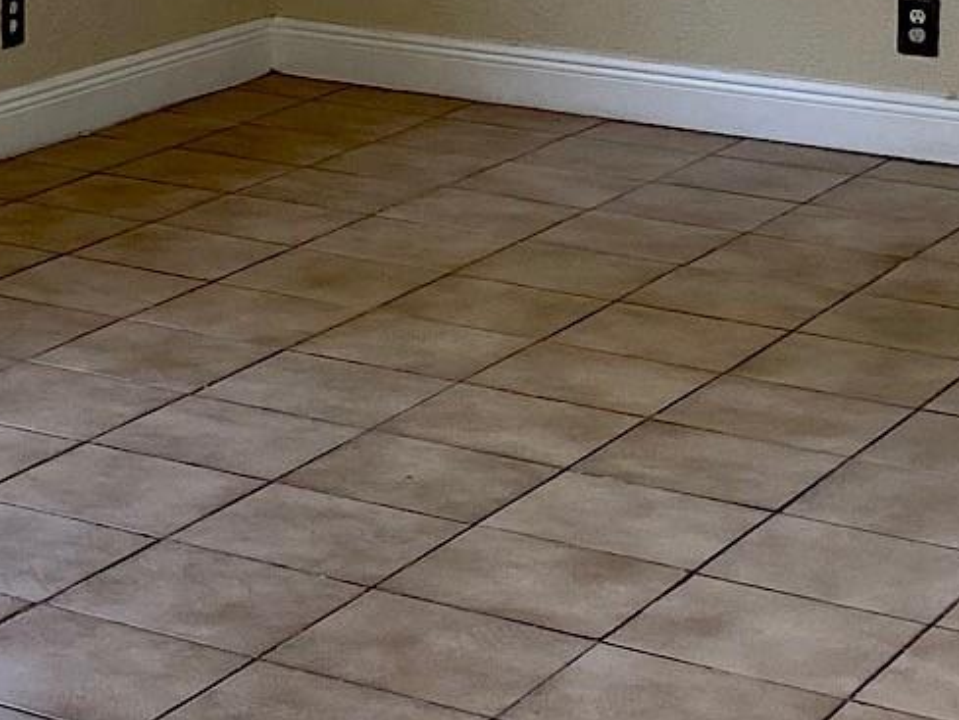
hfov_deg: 21.5
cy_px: -173
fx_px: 2355
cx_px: -157
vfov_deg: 16.6
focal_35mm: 85
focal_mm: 4.25
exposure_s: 1/120
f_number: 1.8
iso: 100
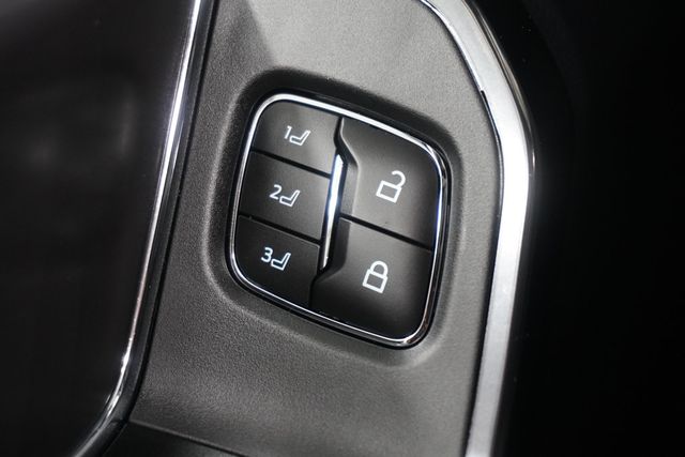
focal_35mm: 75
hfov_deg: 27.0
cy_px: 228
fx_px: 1427
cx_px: 342
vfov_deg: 18.2
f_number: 5.6
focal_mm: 50
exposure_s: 1/80
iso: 2500
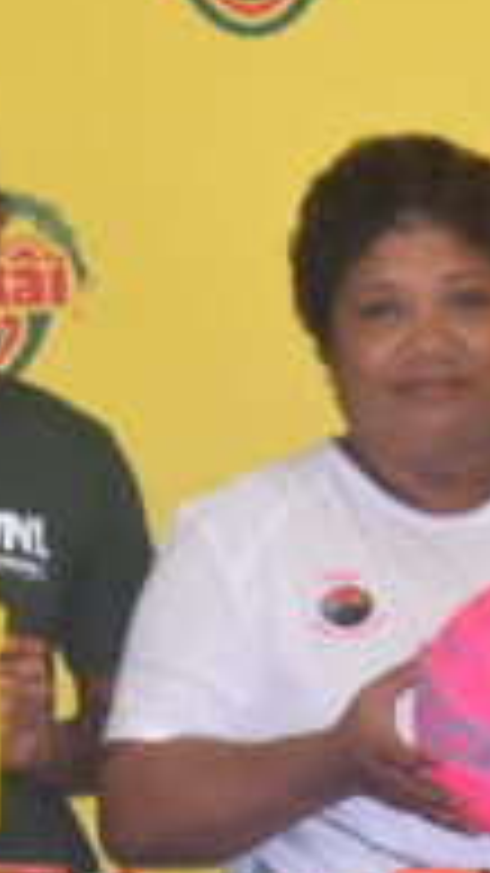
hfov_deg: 3.9
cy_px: 796
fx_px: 7190
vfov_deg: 6.9
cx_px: 719
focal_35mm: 311
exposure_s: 1/80
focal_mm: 50
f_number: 4.8
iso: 800
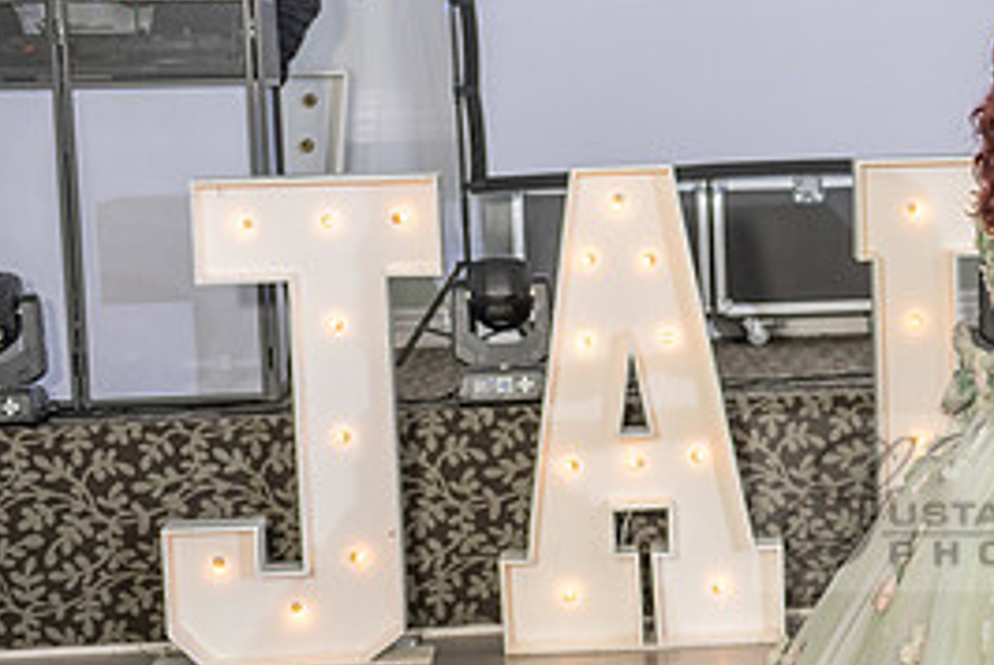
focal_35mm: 109
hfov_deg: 18.1
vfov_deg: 12.6
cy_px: 502
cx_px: 1076
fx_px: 3013
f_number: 3.5
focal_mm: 50
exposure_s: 1/160
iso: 500
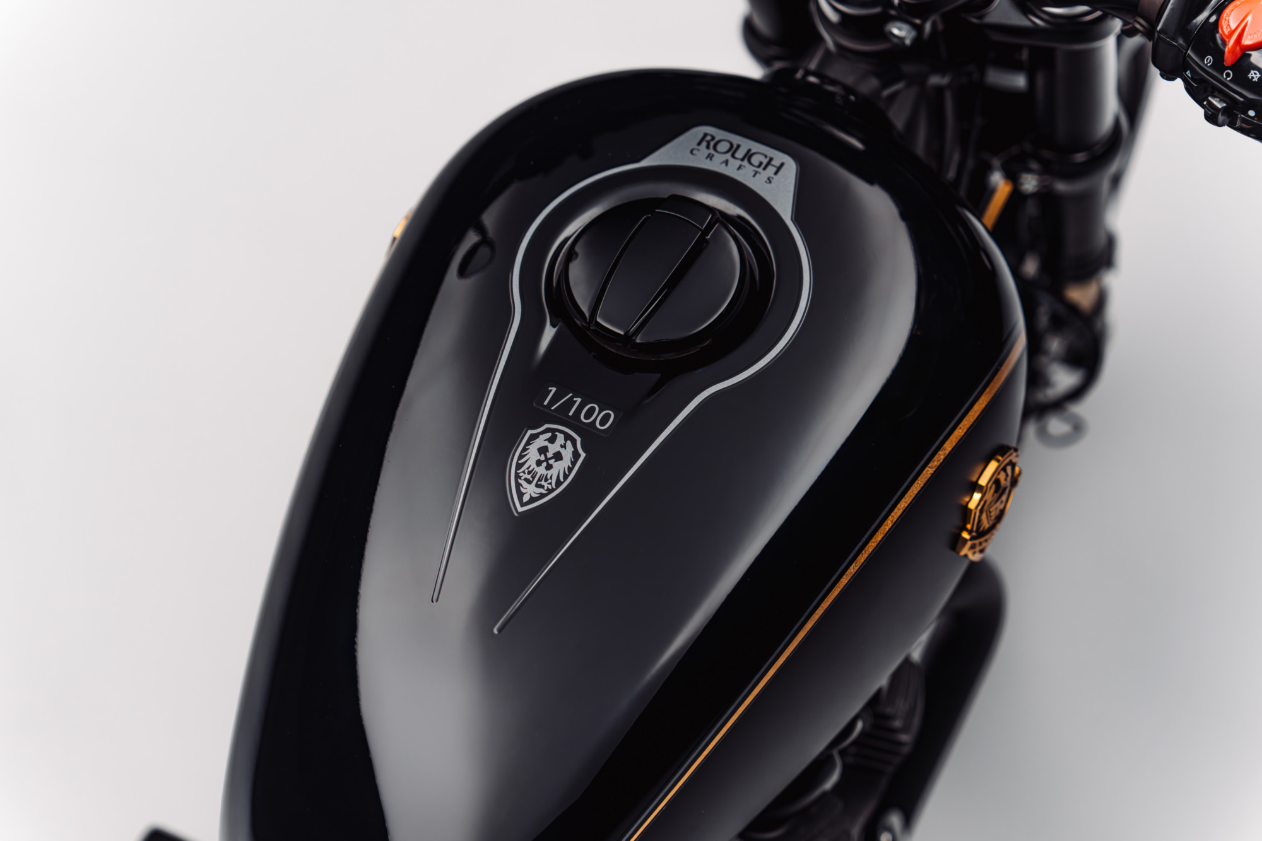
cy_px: 420
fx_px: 2068
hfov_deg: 33.9
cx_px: 631
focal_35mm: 59
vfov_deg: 23.0
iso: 250
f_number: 2.8
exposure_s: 1/50
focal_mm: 59
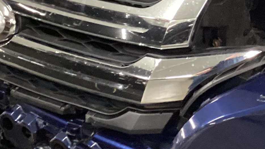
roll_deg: +1.4
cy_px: 13
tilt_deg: -25.8
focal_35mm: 118
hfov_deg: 17.8
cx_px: 254
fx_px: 829
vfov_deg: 10.2
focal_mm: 3.3
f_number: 2.4
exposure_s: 1/30
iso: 400
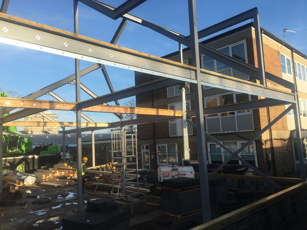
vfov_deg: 48.2
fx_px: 257
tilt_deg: +7.0
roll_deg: +2.4
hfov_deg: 61.7
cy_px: 115
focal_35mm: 29
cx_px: 154
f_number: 2.2
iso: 25
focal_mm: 4.15
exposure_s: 1/754
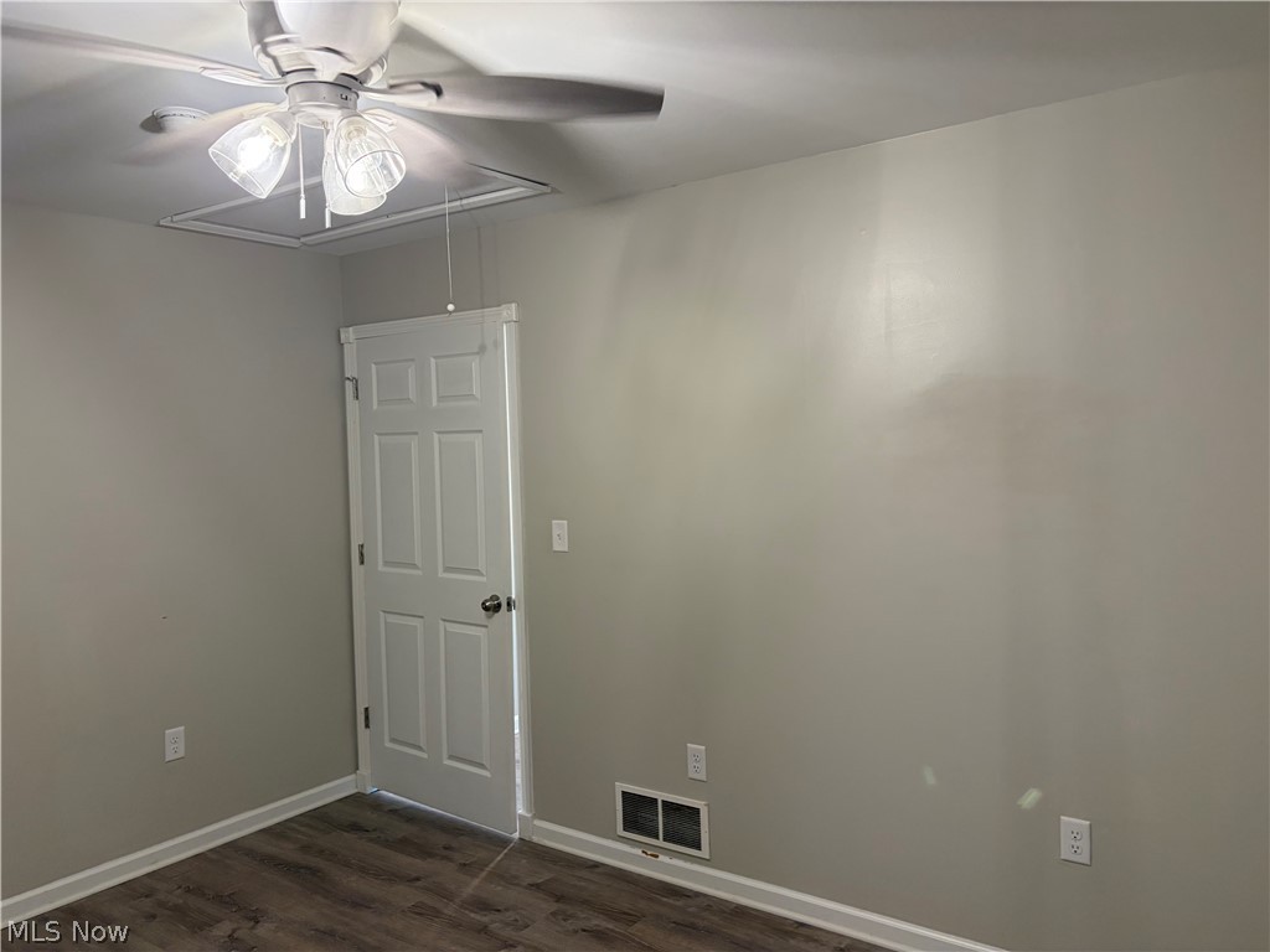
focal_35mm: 26
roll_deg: +2.6
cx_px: 635
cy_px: 476
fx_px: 954
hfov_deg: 67.3
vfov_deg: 53.1
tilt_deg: -0.1
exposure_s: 1/60
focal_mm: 5.96
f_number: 1.6
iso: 200
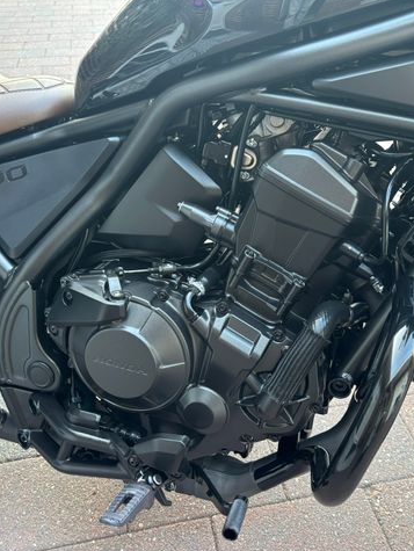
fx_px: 557
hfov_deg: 40.7
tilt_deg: -35.5
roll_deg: +0.1
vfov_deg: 52.6
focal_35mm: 35
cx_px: 221
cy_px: 275
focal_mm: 5.96
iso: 200
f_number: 1.6
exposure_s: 1/60
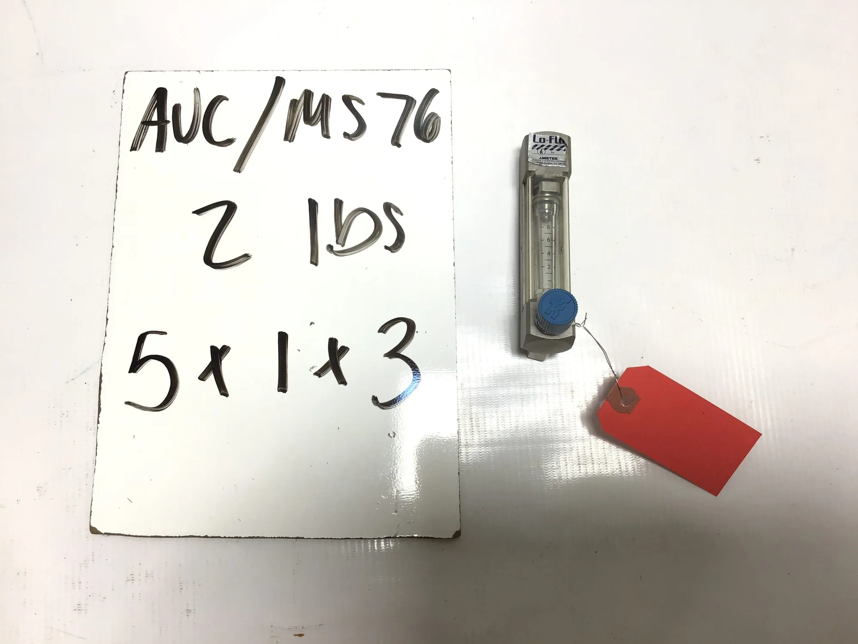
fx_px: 768
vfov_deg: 45.4
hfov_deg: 58.4
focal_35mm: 31
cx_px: 429
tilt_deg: -81.5
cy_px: 322
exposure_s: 1/207
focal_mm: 3.3
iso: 25
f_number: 2.4
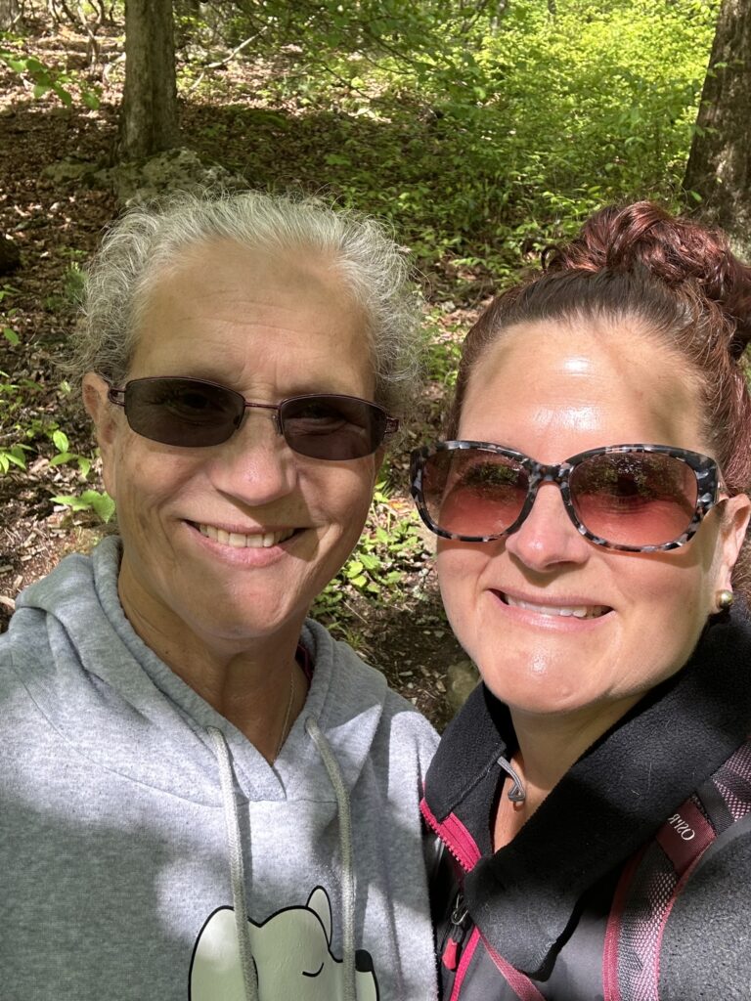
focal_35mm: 30
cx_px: 376
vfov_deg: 60.0
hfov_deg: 46.8
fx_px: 868
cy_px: 500
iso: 20
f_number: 1.9
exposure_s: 1/159
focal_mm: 2.69
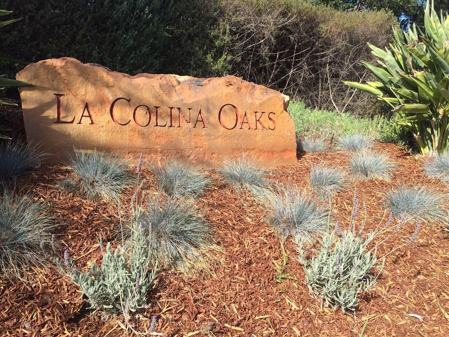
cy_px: 168
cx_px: 224
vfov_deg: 46.8
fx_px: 389
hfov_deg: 60.0
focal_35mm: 30
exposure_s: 1/760
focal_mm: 4.12
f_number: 2.2
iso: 32
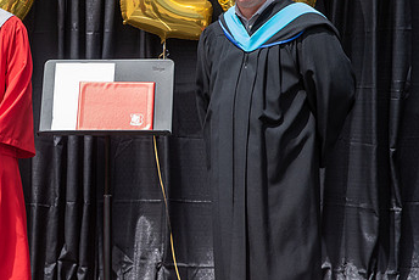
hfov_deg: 19.0
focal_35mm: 106
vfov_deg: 12.9
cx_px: 61
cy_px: 121
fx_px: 1235
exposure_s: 1/1000
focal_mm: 56
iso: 500
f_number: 5.6
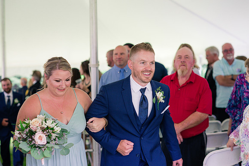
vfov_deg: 16.1
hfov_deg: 23.9
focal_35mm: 85
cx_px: 124
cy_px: 83
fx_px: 588
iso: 500
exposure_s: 1/200
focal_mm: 85
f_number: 3.2
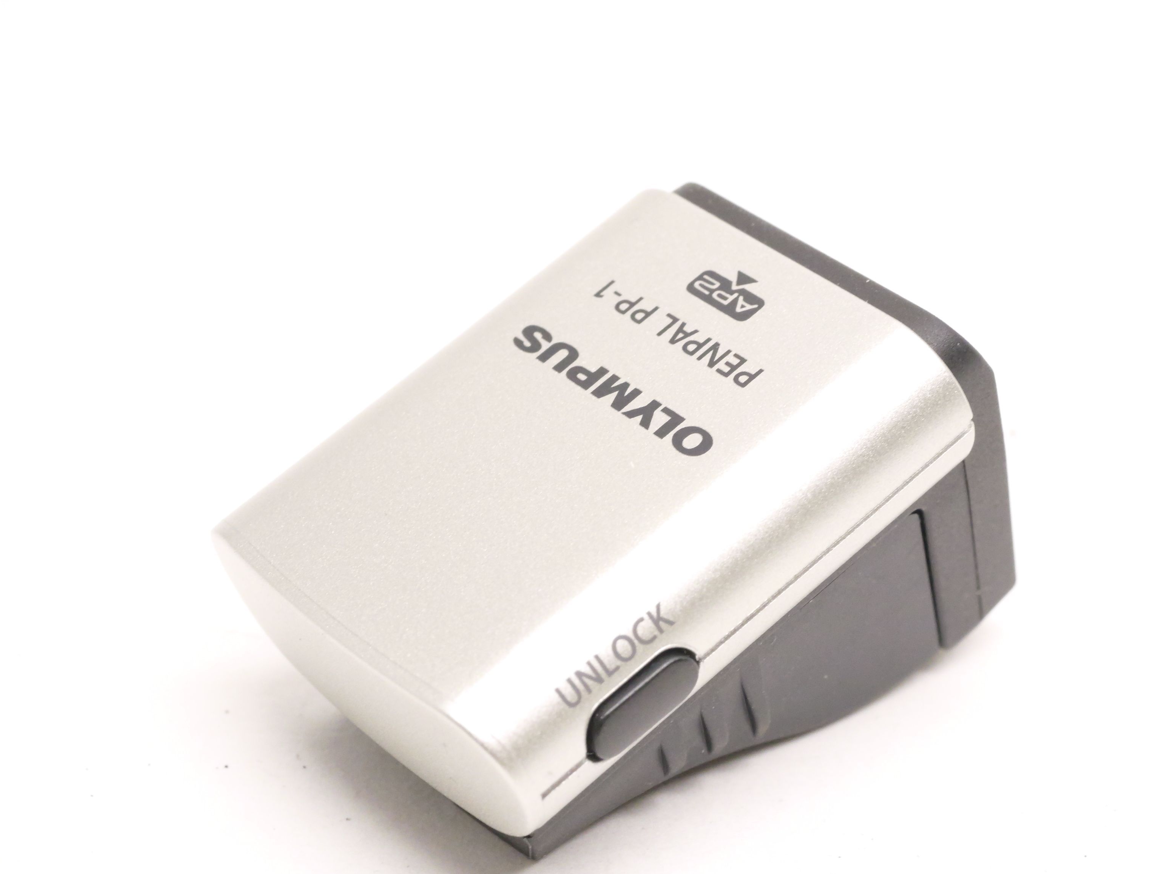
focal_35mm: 80
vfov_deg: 18.4
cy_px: 530
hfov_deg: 24.4
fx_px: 2692
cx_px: 694
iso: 3200
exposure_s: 1/60
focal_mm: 30
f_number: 8
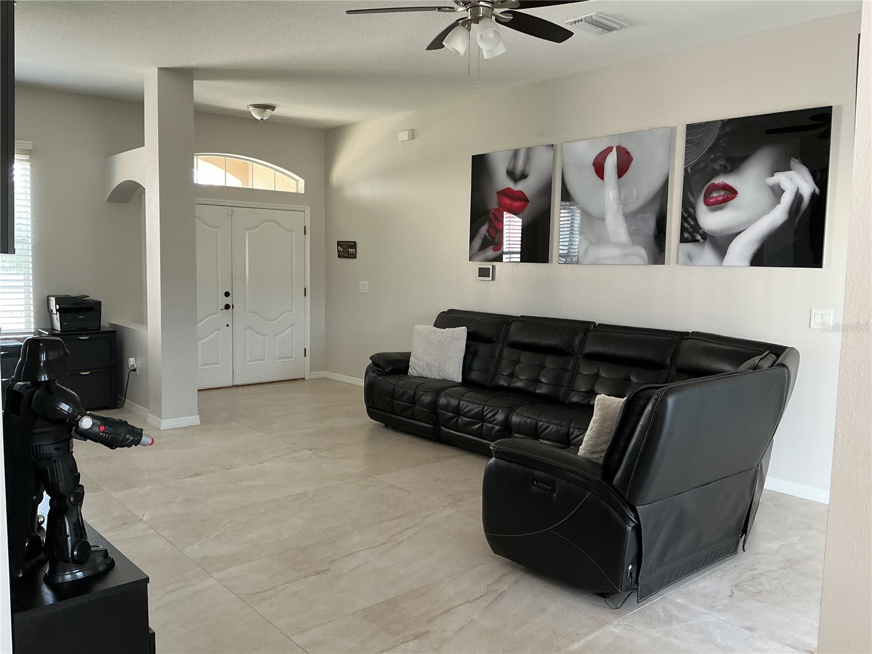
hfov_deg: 61.7
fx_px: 731
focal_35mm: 29
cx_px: 436
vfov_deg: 48.2
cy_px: 327
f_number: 1.8
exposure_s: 1/60
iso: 125
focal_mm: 3
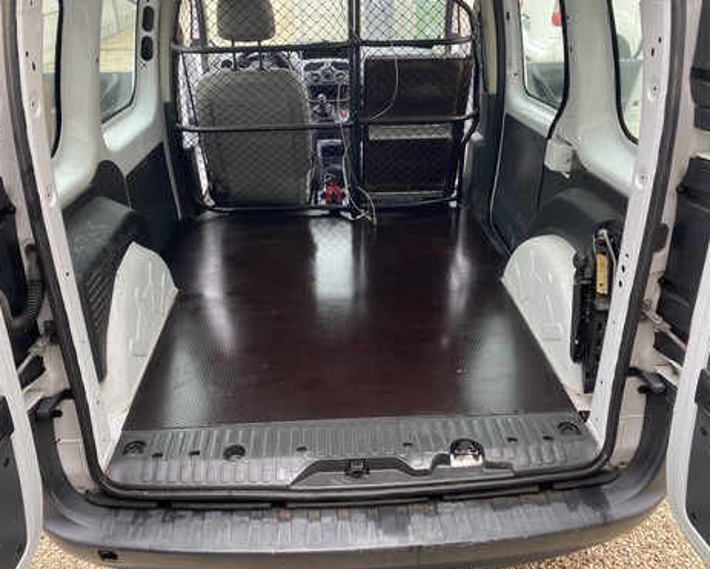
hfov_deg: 62.2
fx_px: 589
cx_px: 344
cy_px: 282
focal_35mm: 28
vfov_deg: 51.6
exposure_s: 1/122
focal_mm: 4.25
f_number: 1.8
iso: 40
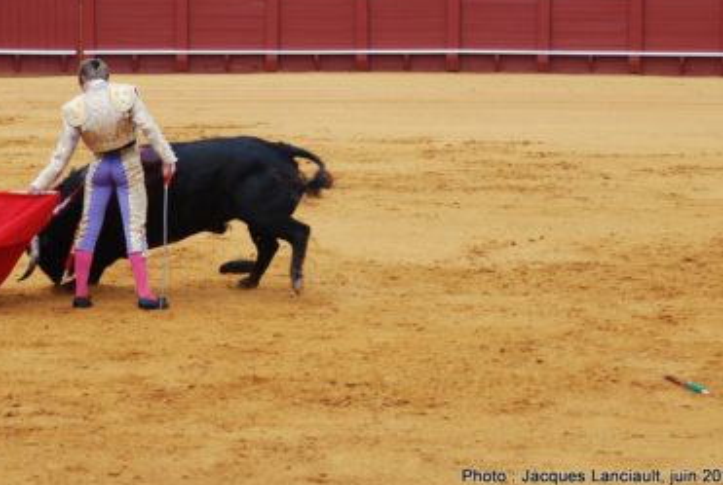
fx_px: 3743
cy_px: 178
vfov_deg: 7.4
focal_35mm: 186
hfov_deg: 11.0
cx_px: 277
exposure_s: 1/200
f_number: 5
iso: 400
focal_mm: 92
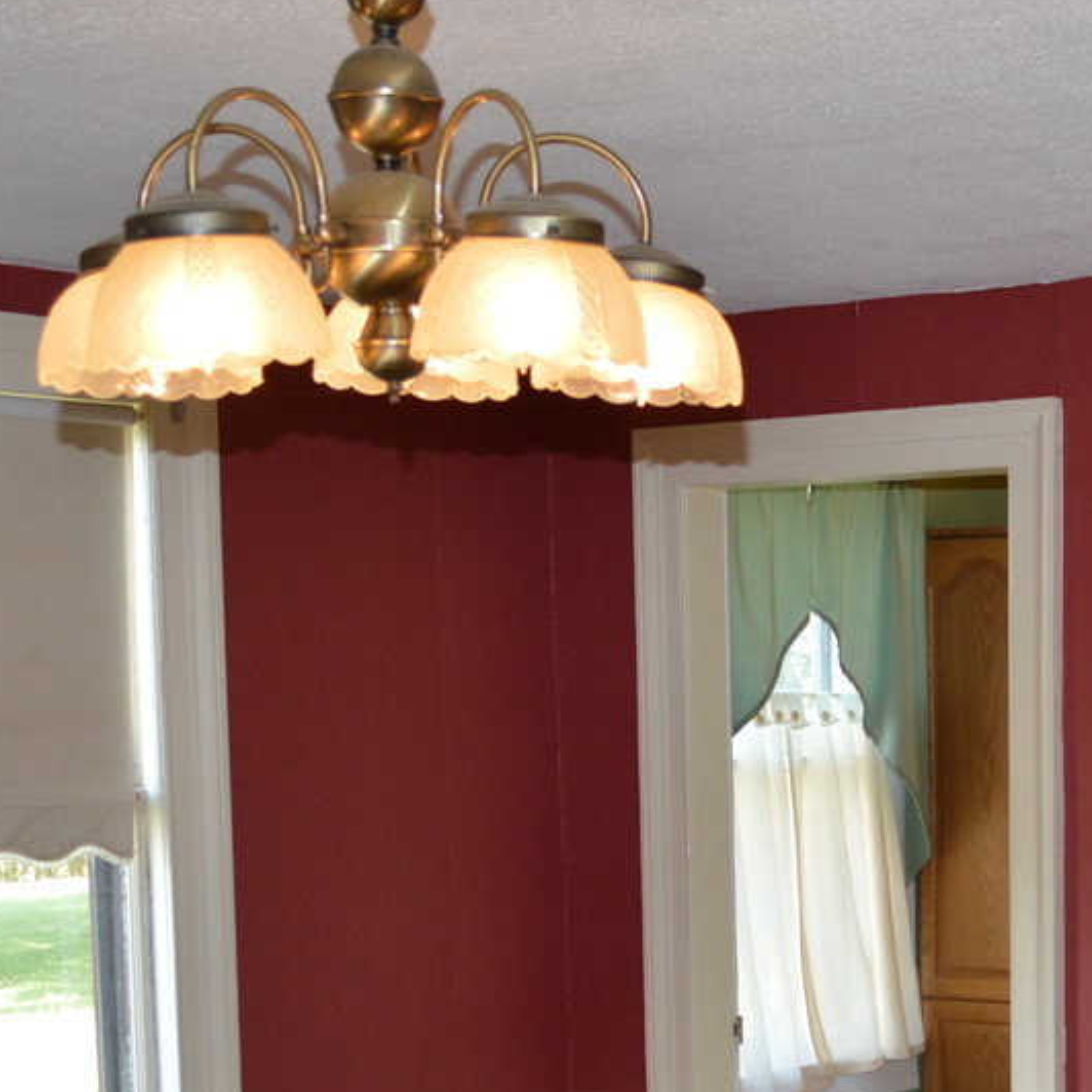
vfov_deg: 23.9
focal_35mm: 70
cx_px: 1127
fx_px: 2498
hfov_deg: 23.5
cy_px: 998
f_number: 4
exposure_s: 1/125
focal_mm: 18
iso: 400
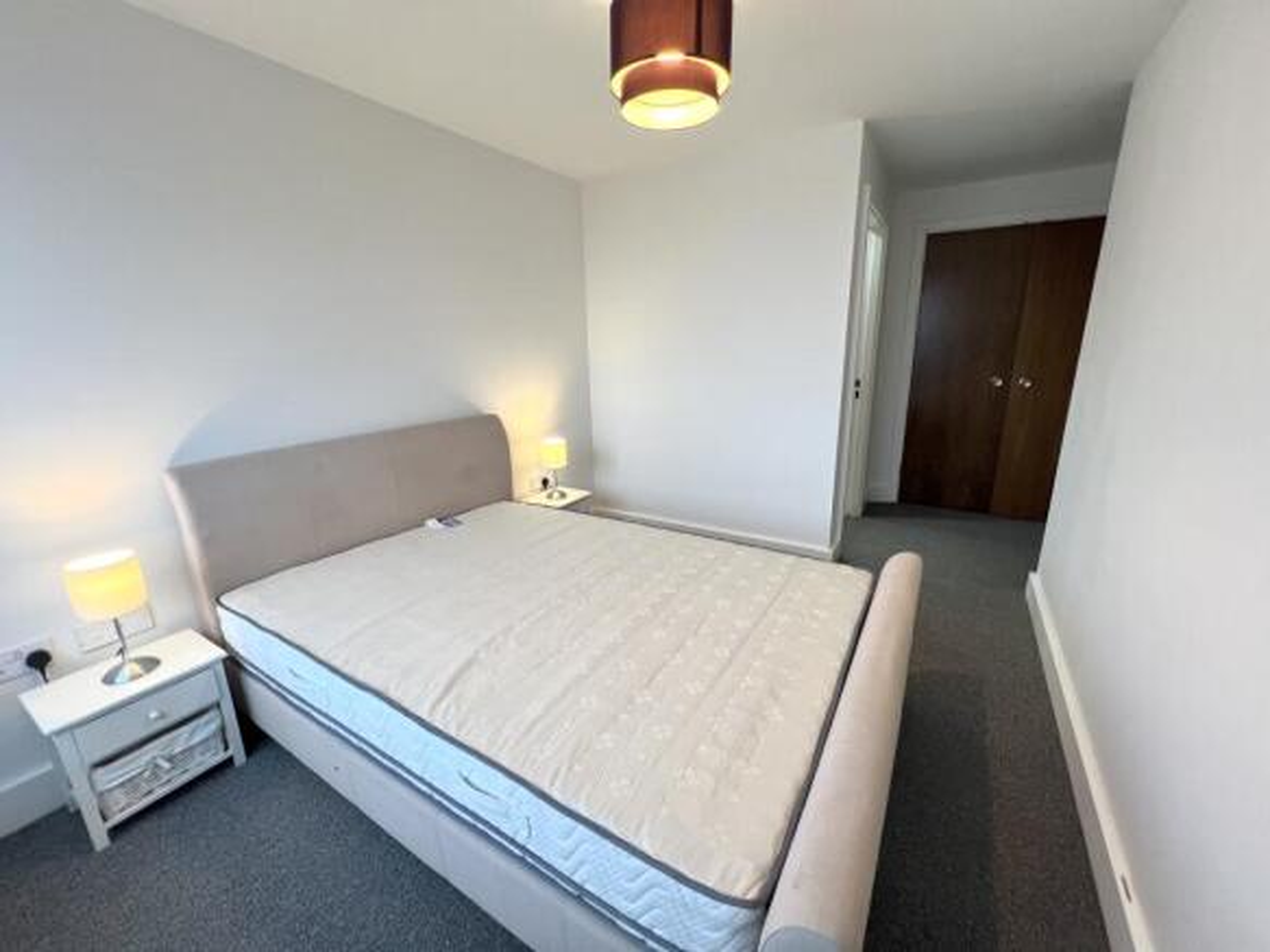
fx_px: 477
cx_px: 635
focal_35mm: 13
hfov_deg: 106.2
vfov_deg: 89.9
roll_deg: +1.4
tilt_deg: -14.9
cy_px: 476
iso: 160
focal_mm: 1.57
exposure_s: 1/100
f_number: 1.8
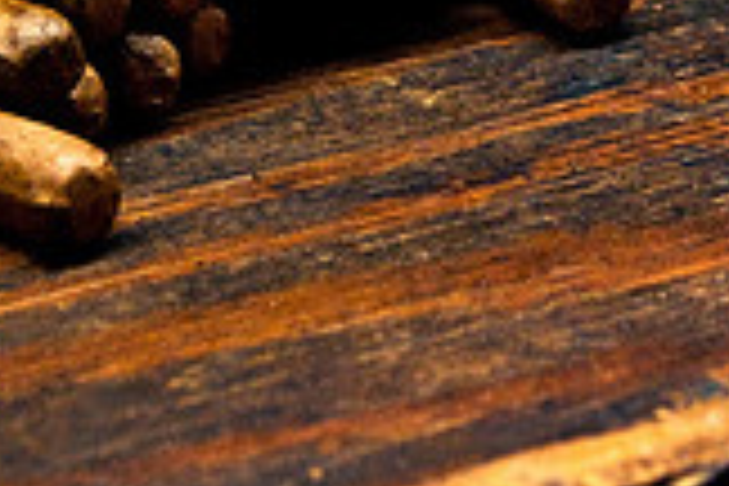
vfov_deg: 8.8
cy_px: -333
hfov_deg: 13.7
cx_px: 374
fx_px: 3037
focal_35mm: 150
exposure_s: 1/125
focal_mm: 42
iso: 2000
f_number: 4.5
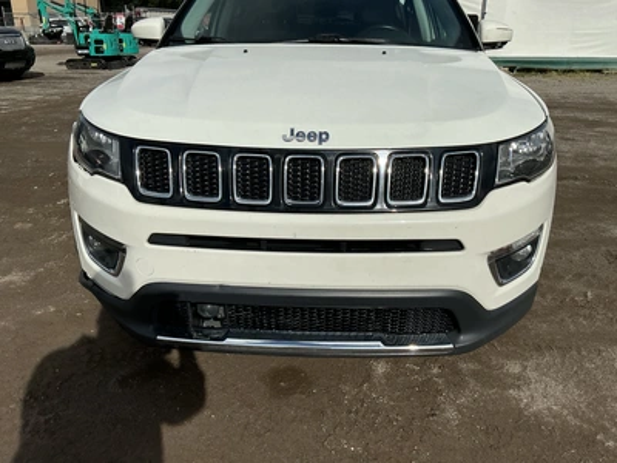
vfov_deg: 49.7
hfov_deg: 63.4
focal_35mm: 28
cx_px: 308
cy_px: 232
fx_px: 499
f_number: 1.8
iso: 25
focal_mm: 3
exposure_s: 1/5814
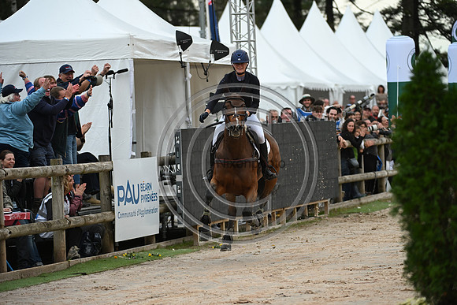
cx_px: 228
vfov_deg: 6.9
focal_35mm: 200
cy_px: 152
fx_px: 2539
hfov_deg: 10.3
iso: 1250
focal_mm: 200
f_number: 4.5
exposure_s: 1/1250
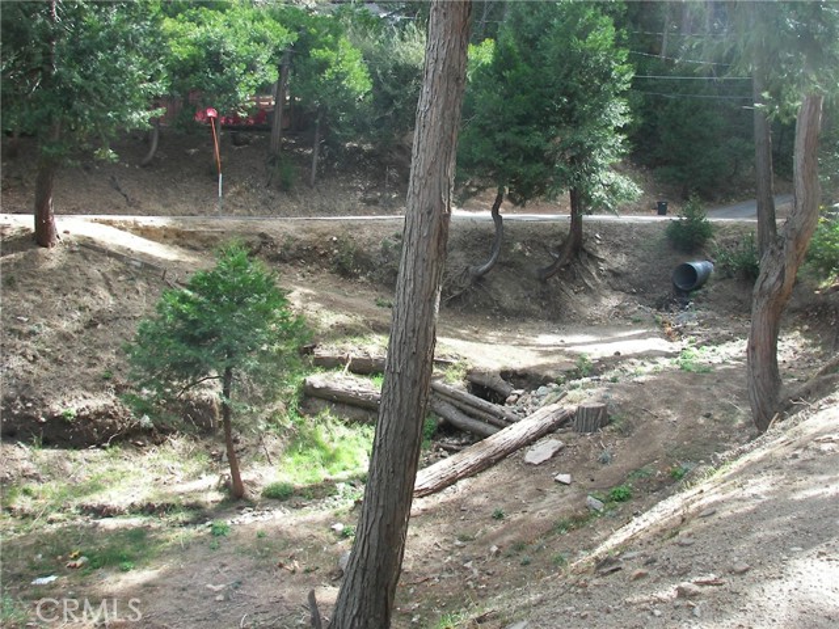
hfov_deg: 51.4
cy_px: 314
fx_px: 873
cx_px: 420
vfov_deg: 39.7
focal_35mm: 36
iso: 50
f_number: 2.8
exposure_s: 1/160
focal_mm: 6
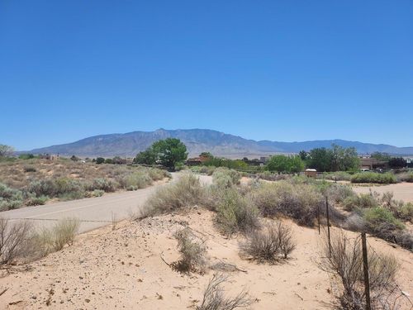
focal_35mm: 24
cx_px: 206
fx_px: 286
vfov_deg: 56.8
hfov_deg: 71.6
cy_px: 155
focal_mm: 4.6
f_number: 1.8
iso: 40
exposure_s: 1/1238
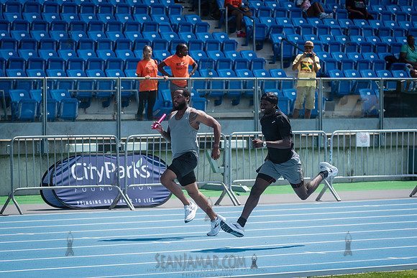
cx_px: 178
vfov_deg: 6.3
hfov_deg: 9.4
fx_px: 2540
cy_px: 143
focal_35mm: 219
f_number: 4.5
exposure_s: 1/1250
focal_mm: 155
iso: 250
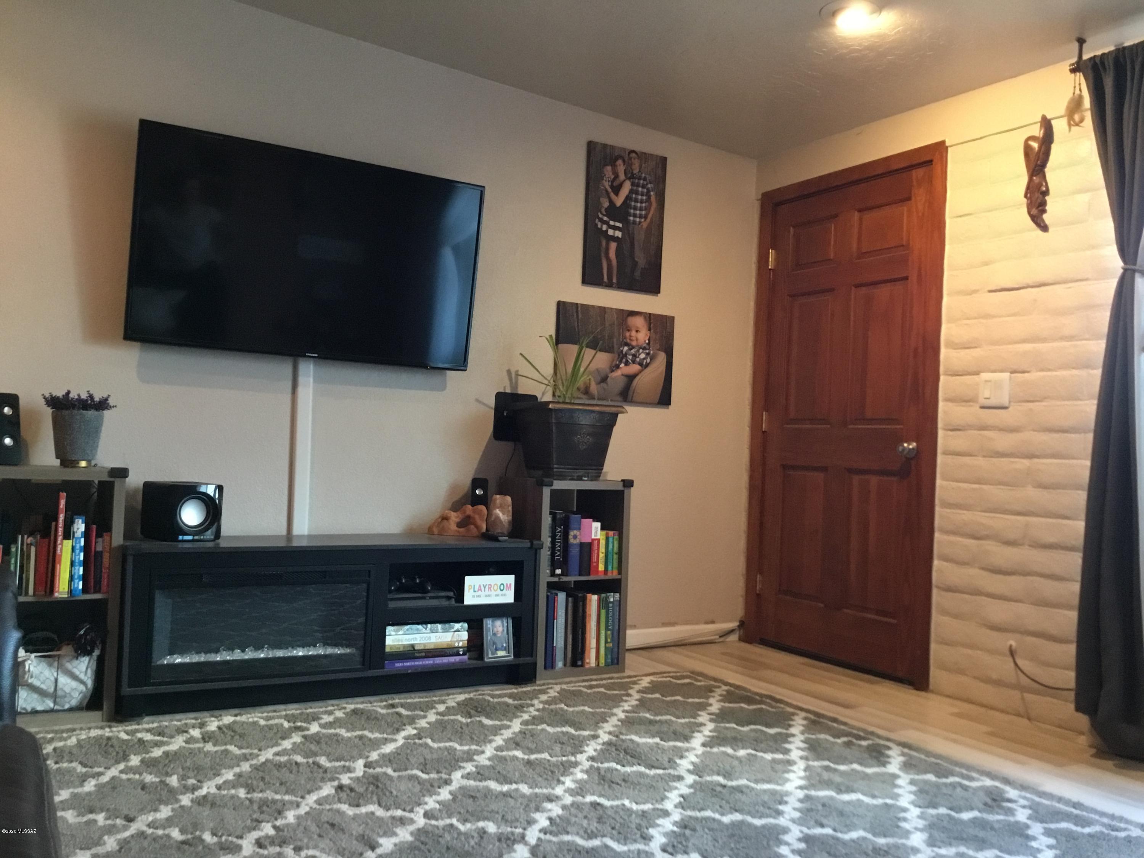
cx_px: 572
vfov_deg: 45.4
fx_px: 1024
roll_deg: -2.6
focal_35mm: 31
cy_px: 429
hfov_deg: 58.4
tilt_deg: +0.9
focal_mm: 3.3
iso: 200
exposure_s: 1/20
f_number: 2.4
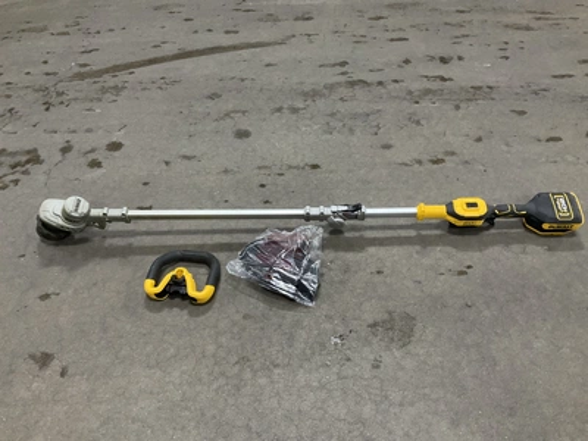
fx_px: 493
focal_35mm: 29
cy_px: 220
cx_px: 294
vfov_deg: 48.2
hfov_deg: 61.7
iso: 250
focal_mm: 3
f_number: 1.8
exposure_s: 1/40
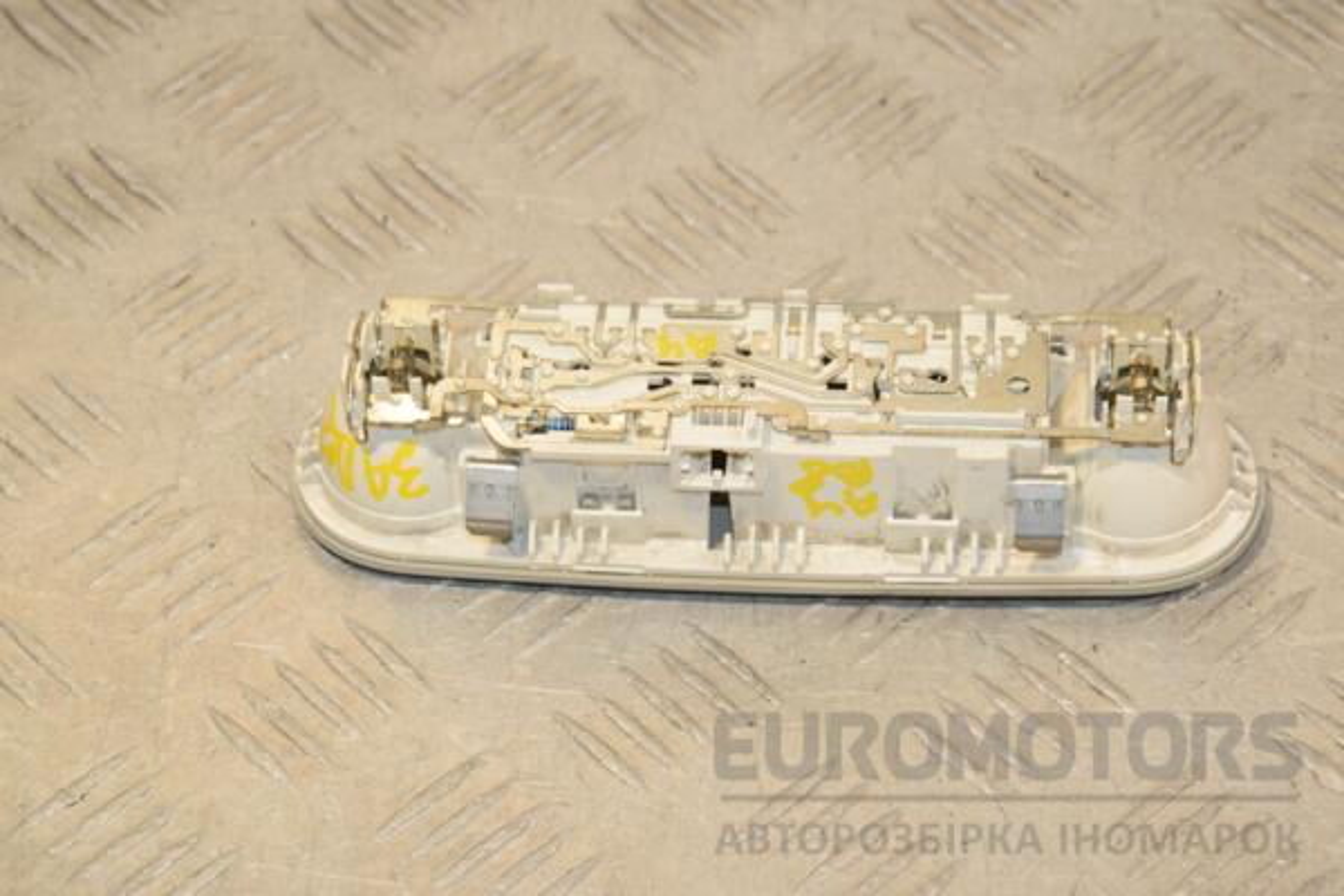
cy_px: 448
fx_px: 4200
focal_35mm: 112
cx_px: 672
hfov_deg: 18.2
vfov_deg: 12.2
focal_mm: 75
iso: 800
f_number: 9
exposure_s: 1/200
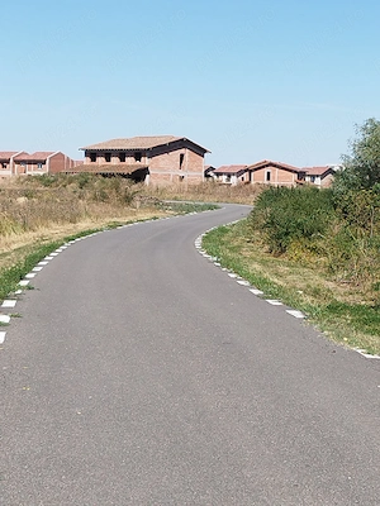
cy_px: 253
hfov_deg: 56.8
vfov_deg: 71.6
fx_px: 351
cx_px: 190
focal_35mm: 24
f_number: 1.89
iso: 50
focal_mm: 5.89
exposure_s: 1/886
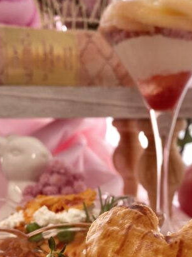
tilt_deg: -12.1
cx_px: 131
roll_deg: +1.4
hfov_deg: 22.5
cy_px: 224
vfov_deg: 28.8
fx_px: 481
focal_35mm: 65
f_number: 1.8
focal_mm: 4.25
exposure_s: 1/121
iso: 32
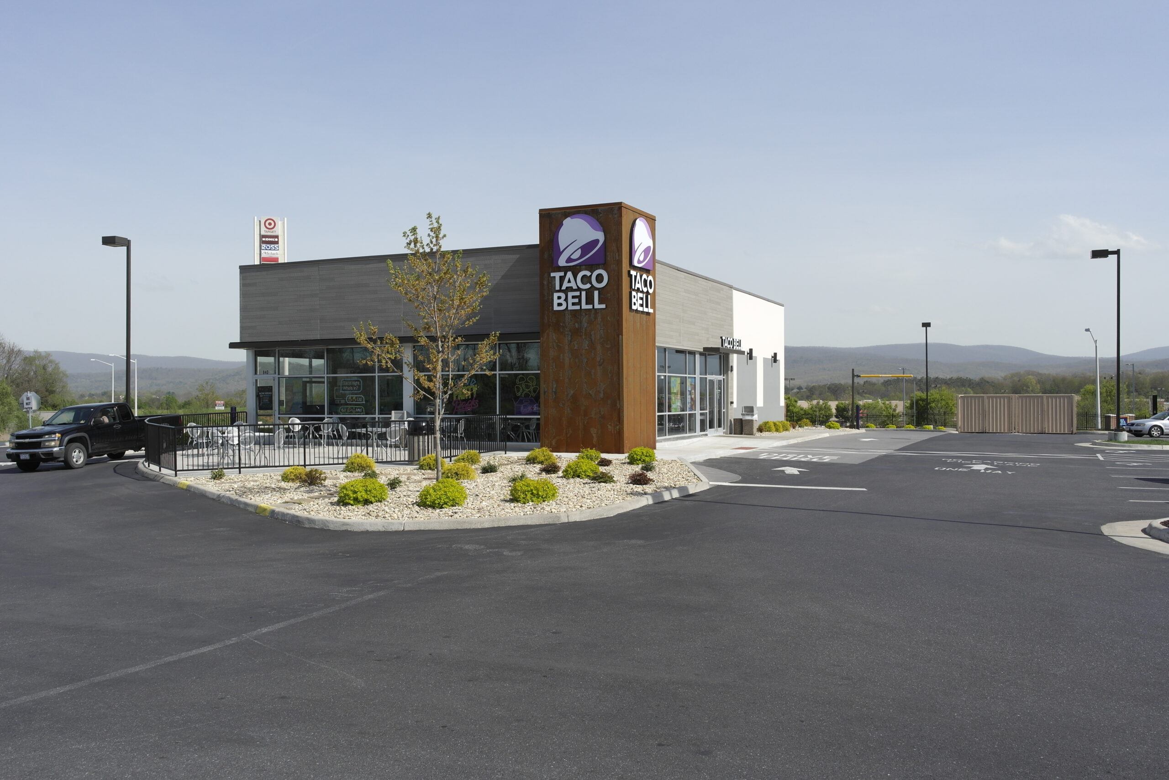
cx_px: 584
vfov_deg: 43.6
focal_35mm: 30
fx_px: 974
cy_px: 390
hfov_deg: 61.9
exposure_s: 1/320
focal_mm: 20
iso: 100
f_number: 7.1
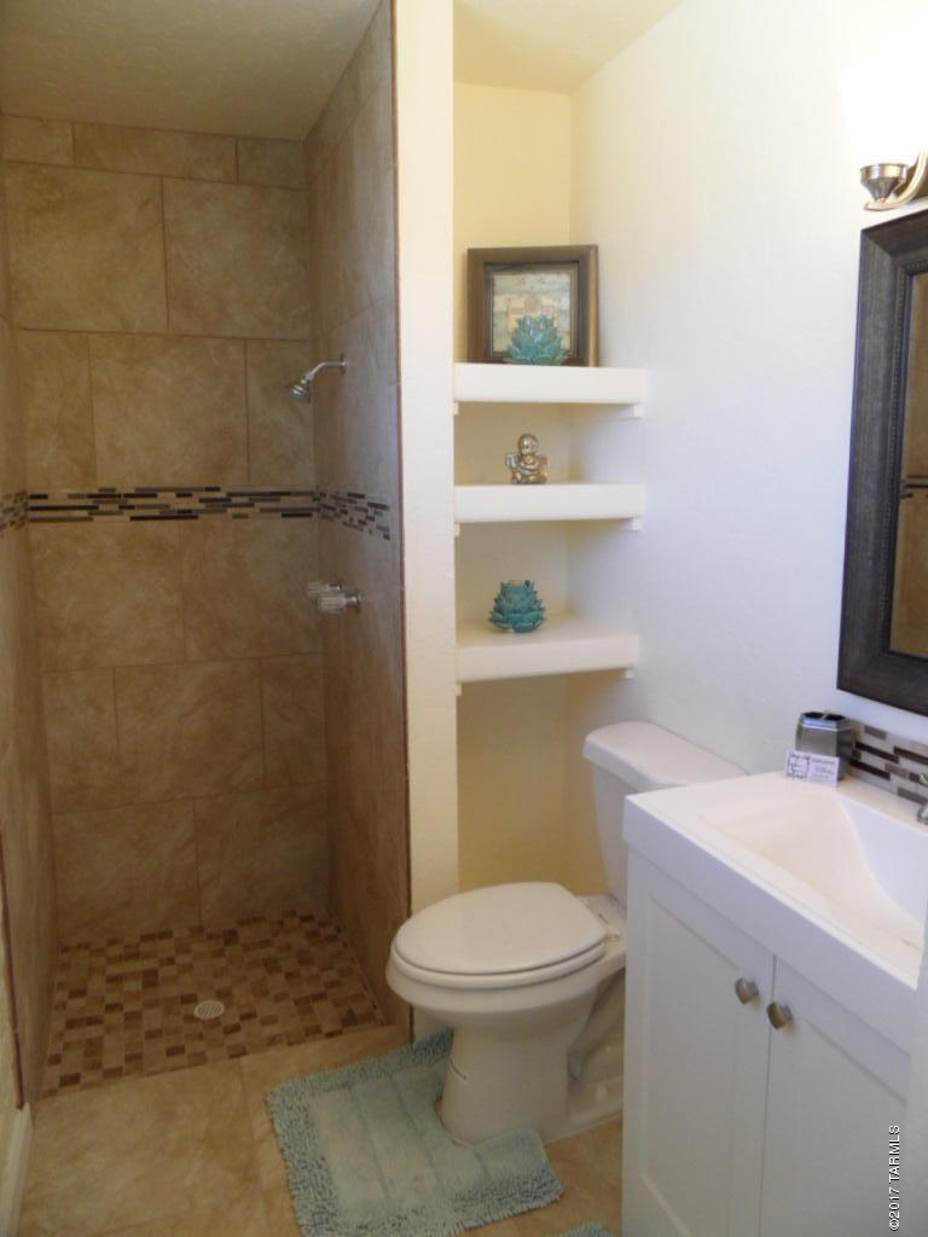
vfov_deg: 71.6
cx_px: 464
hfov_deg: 56.8
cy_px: 618
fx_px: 858
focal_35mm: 24
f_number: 3.2
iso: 200
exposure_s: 1/30
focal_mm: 3.9
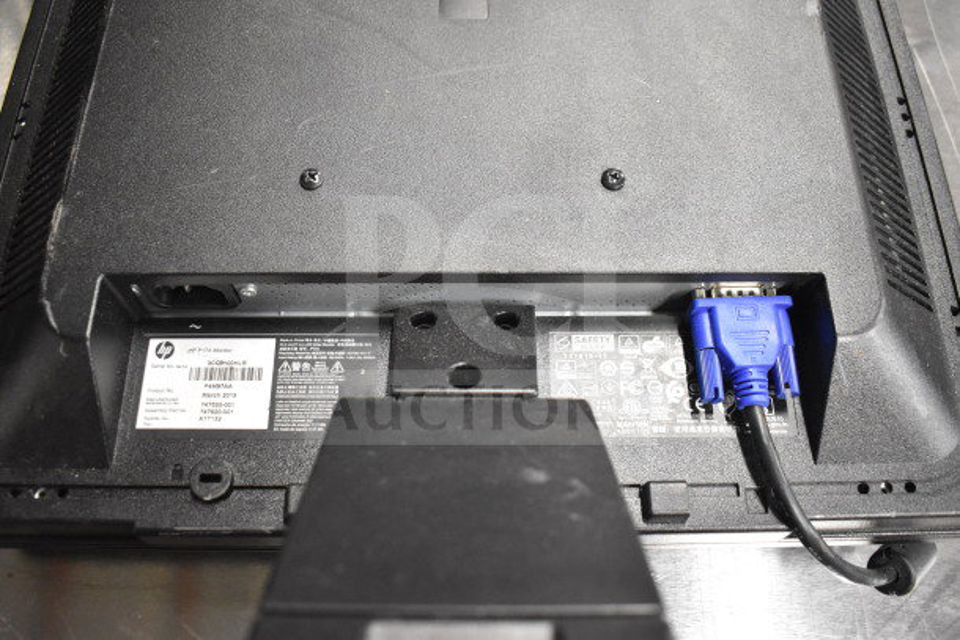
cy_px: 320
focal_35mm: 33
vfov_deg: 40.0
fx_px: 880
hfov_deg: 57.2
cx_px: 480
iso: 3200
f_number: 3.8
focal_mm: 22
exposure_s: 1/30
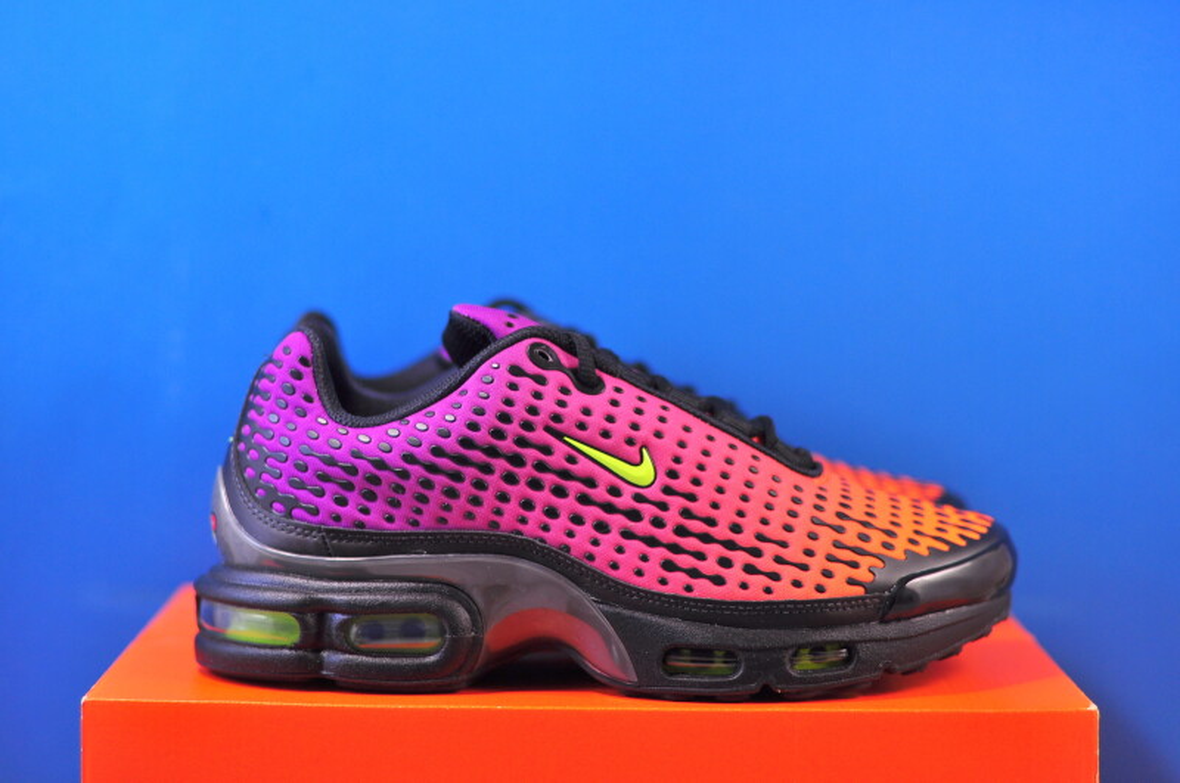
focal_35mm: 75
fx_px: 2455
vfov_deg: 18.1
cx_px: 590
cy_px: 392
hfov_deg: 27.0
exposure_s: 1/320
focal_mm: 50
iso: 250
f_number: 2
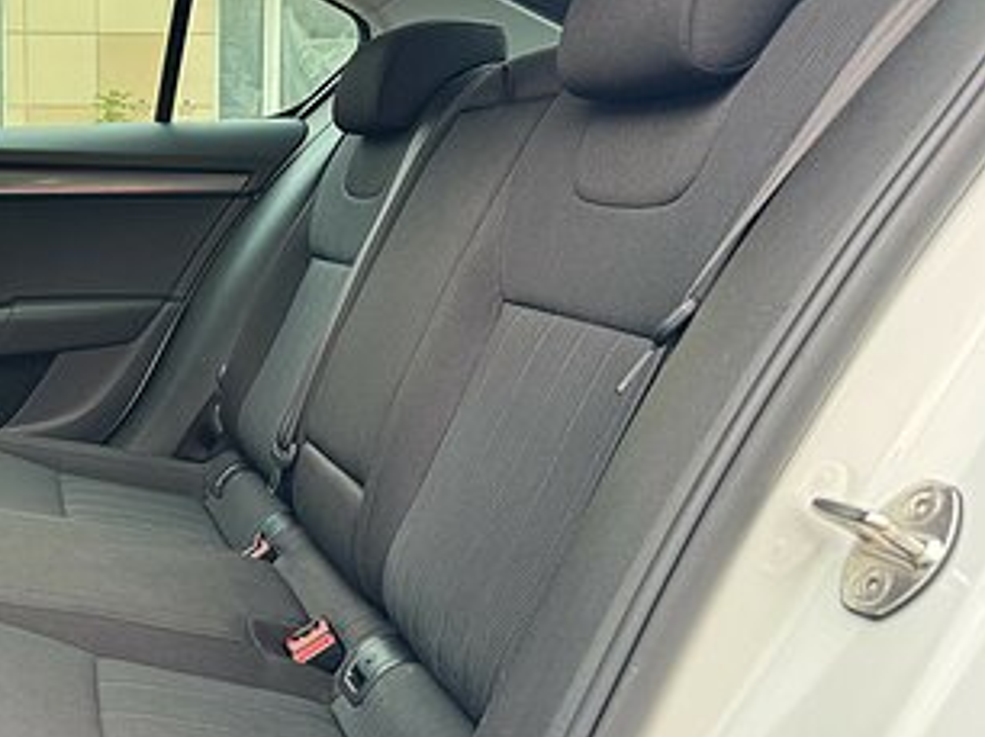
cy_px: 294
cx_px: 106
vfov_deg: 33.4
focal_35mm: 43
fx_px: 1223
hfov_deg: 40.7
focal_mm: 6.76
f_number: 1.78
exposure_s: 1/121
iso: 200
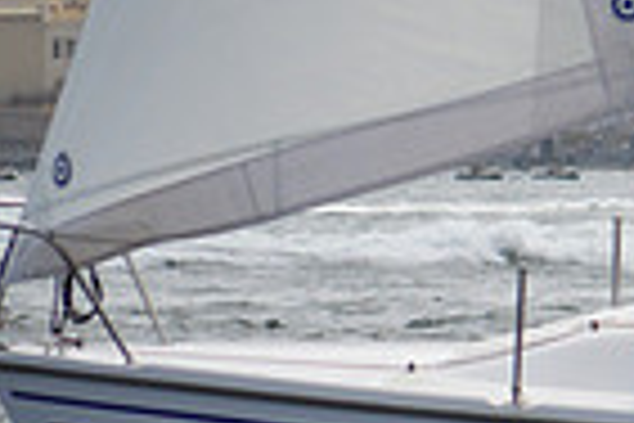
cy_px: 324
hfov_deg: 2.3
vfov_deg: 1.5
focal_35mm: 892
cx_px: 1214
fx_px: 15709
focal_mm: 145
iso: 280
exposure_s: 1/2000
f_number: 5.6
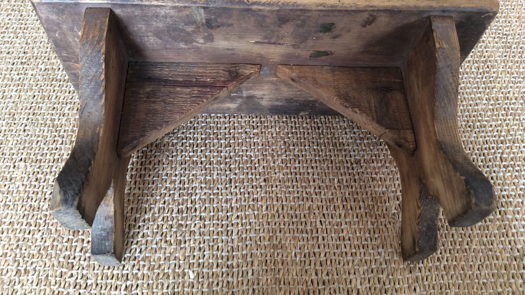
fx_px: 487
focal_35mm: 35
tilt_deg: -56.7
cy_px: 120
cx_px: 262
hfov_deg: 56.6
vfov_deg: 33.6
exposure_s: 1/25
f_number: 2.4
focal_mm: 3.3
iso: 64
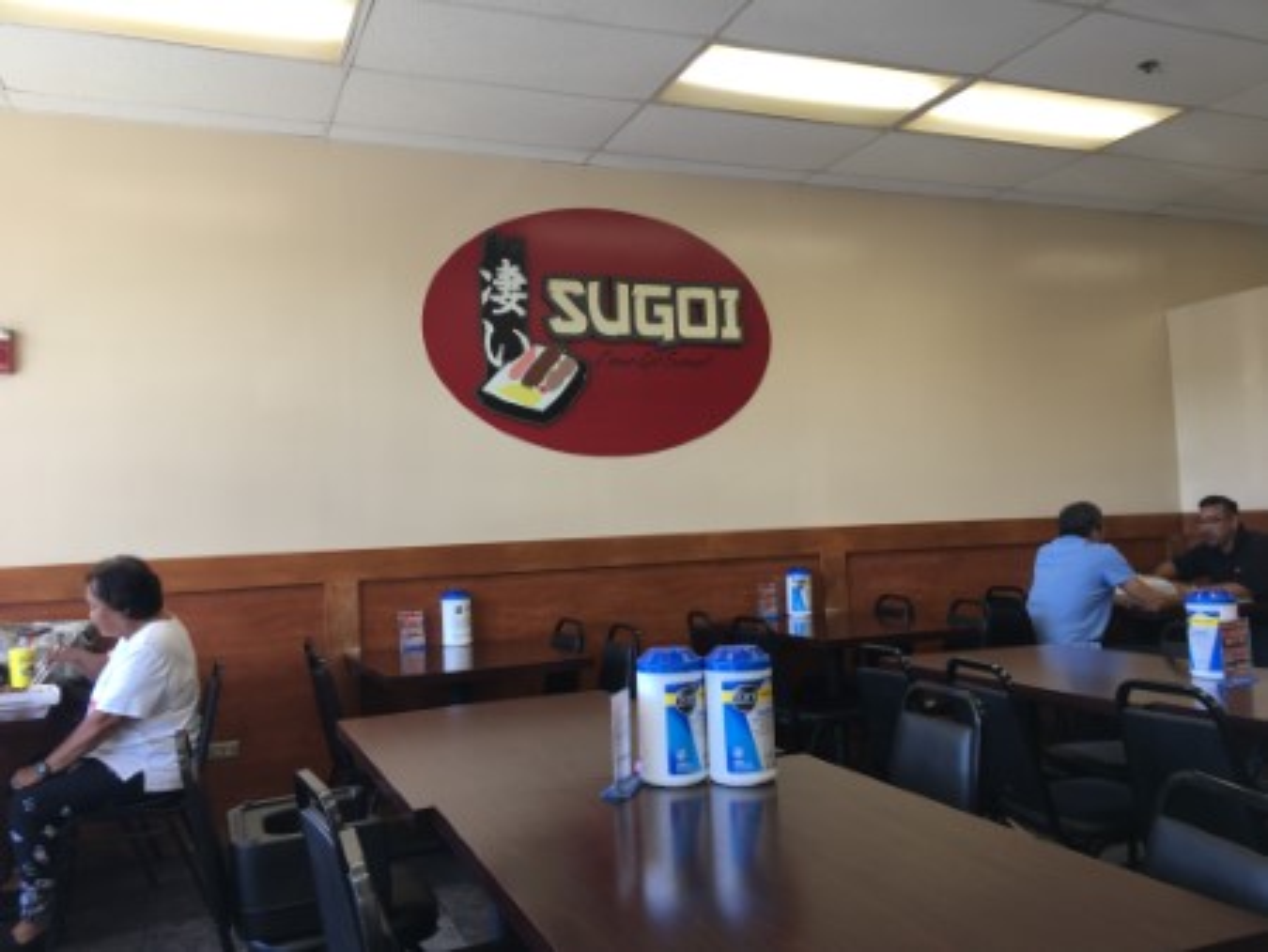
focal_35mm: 29
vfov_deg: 48.3
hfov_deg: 61.6
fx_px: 1063
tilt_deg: -0.8
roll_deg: +0.9
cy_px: 476
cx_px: 634
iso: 25
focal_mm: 4.15
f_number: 2.2
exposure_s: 1/60
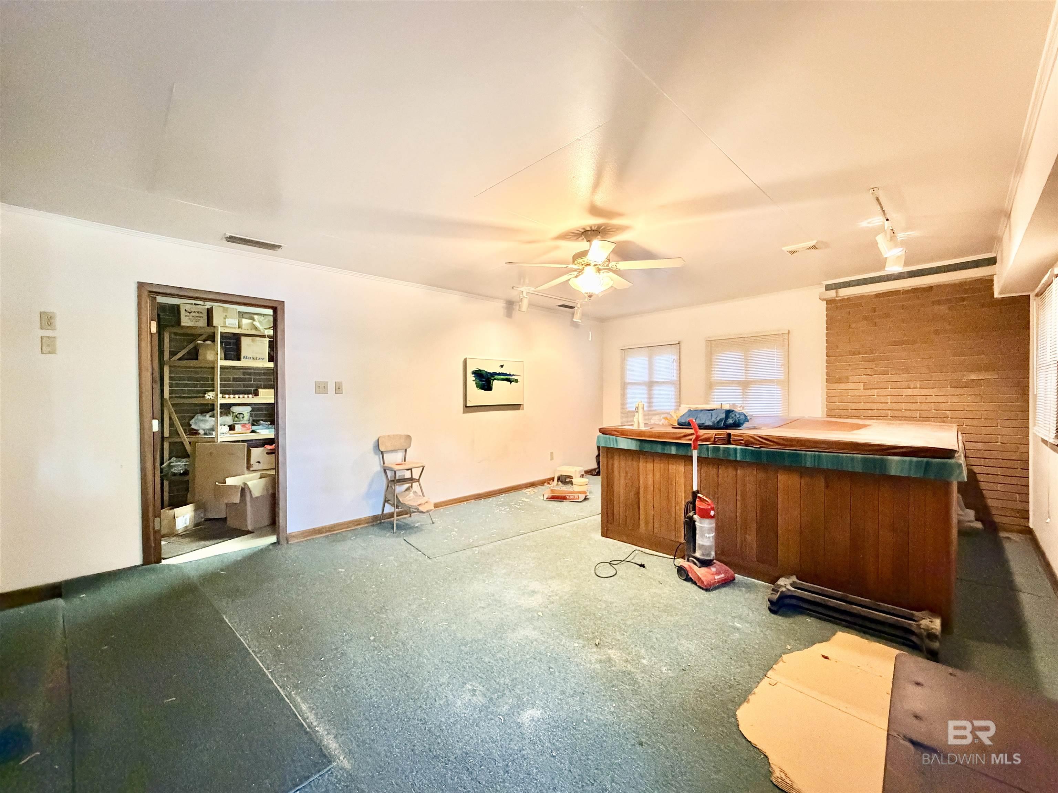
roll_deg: +0.3
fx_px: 428
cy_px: 396
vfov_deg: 85.7
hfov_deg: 102.1
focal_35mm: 14
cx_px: 529
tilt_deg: -0.6
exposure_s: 1/60
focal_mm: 2.22
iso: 1000
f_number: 2.2
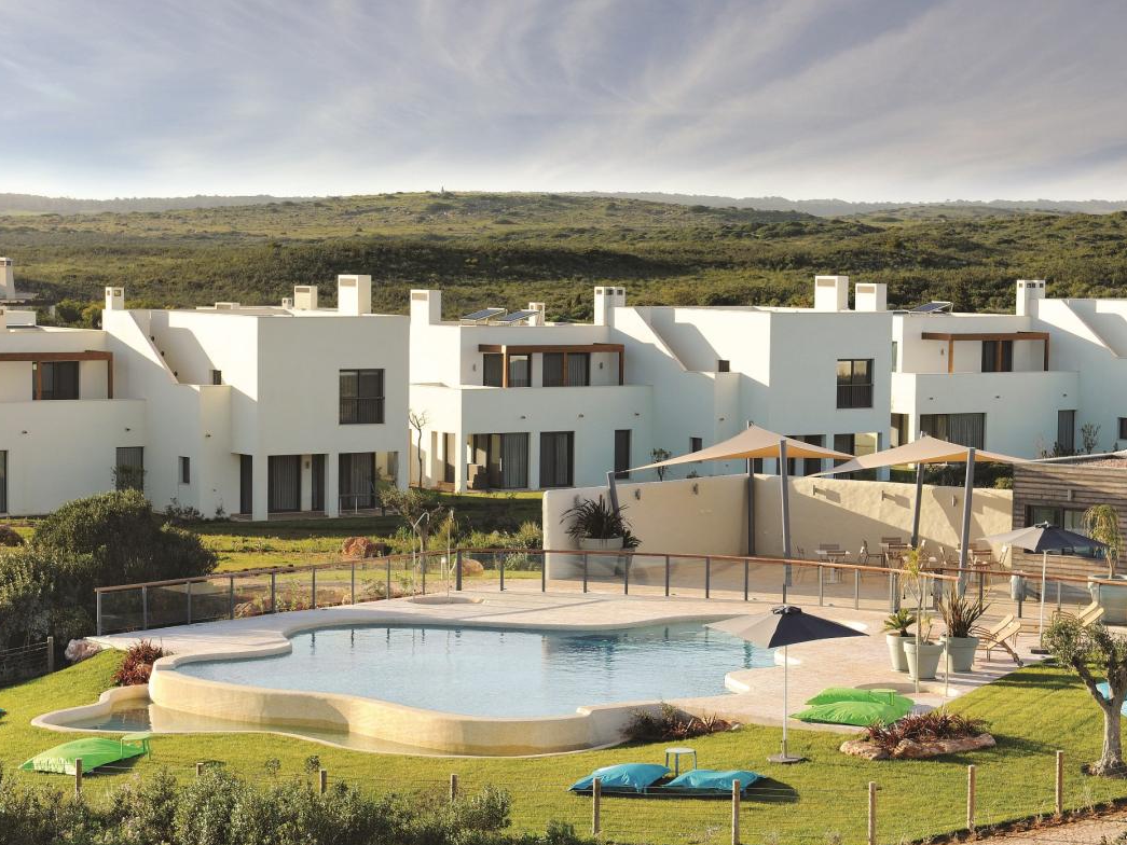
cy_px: 504
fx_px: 3354
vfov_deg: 14.4
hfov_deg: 19.1
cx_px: 610
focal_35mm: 103
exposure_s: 1/125
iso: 100
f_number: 8
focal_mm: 70
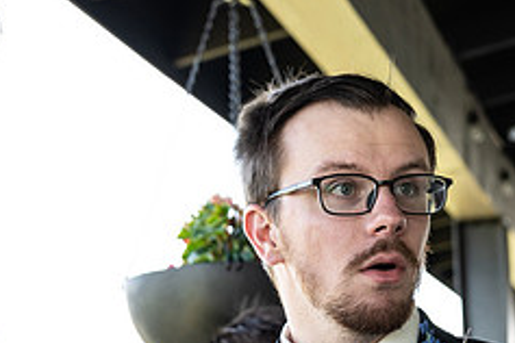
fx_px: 1330
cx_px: 289
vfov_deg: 14.6
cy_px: 309
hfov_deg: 21.9
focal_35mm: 93
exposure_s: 1/200
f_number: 3.2
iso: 50
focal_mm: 38
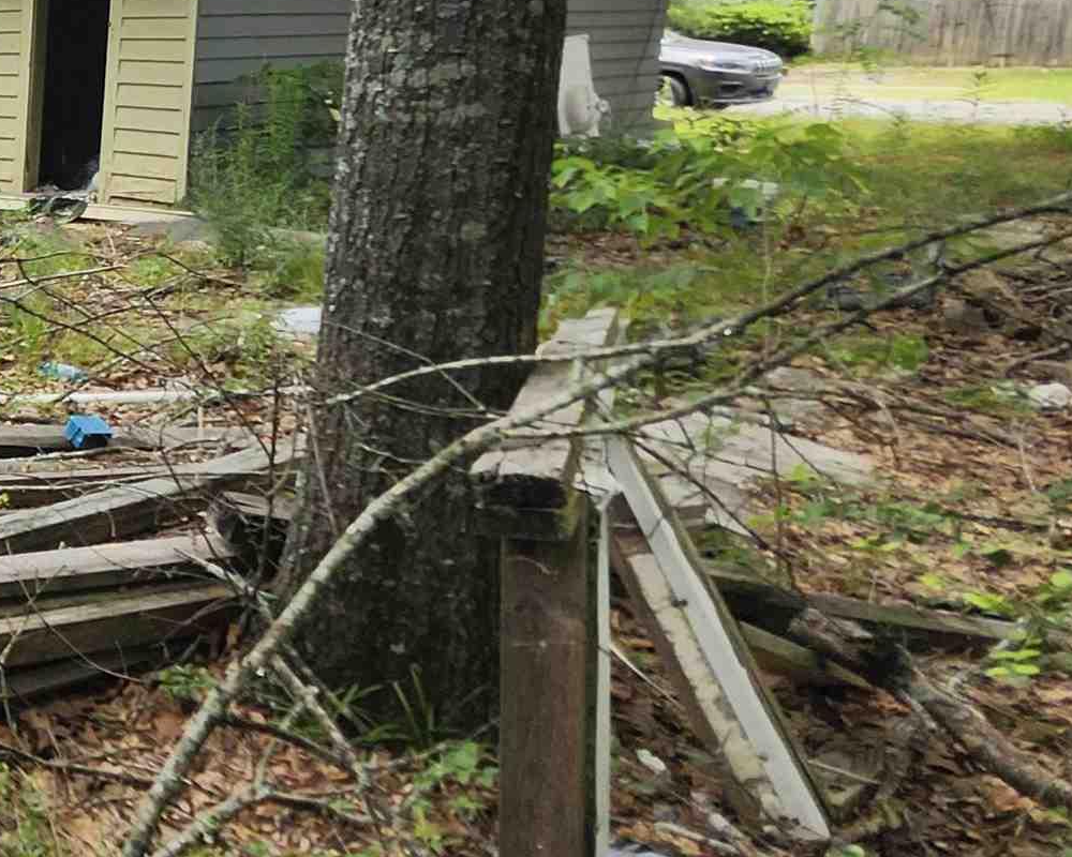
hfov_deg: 29.5
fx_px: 1237
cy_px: 224
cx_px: -512
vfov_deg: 37.4
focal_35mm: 39
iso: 40
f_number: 2.2
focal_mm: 1.74
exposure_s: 1/397
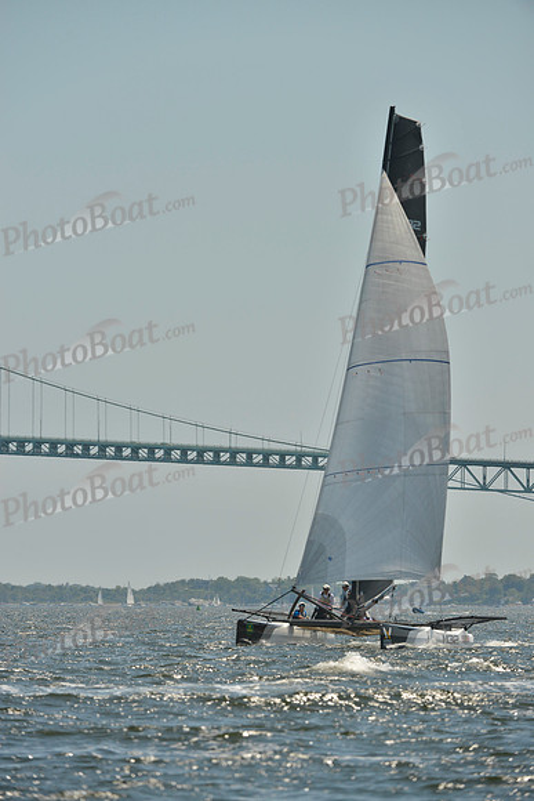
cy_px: 400
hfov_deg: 5.1
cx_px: 267
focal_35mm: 270
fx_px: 6003
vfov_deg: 7.6
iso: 280
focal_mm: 270
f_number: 7.1
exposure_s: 1/1600
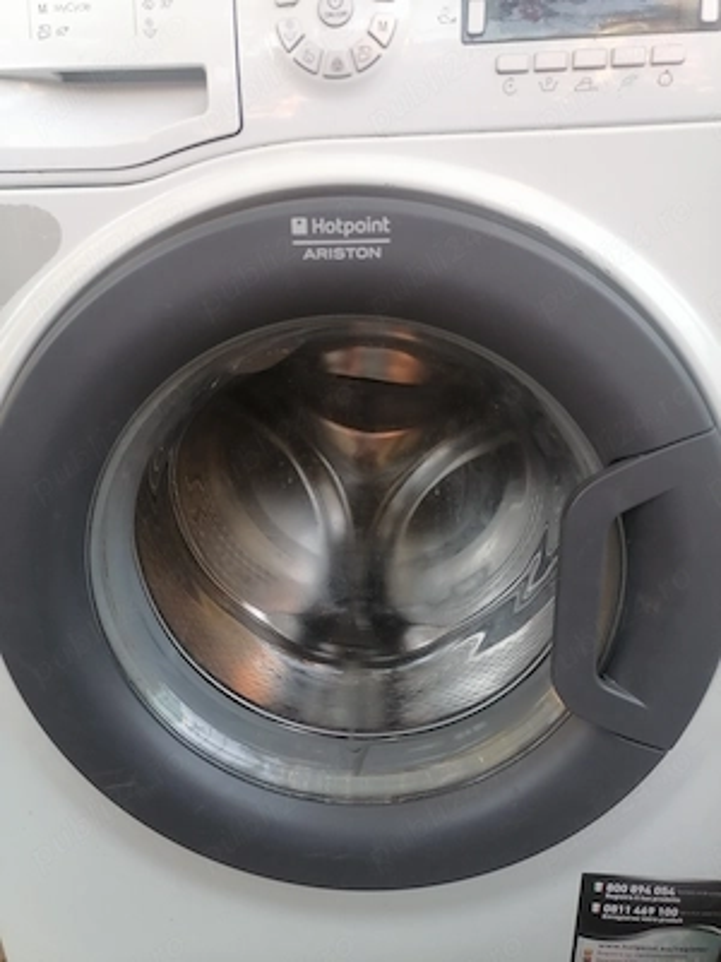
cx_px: 360
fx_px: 750
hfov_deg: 51.4
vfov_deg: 65.3
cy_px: 481
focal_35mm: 27
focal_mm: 5.3
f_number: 1.8
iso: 160
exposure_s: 1/100
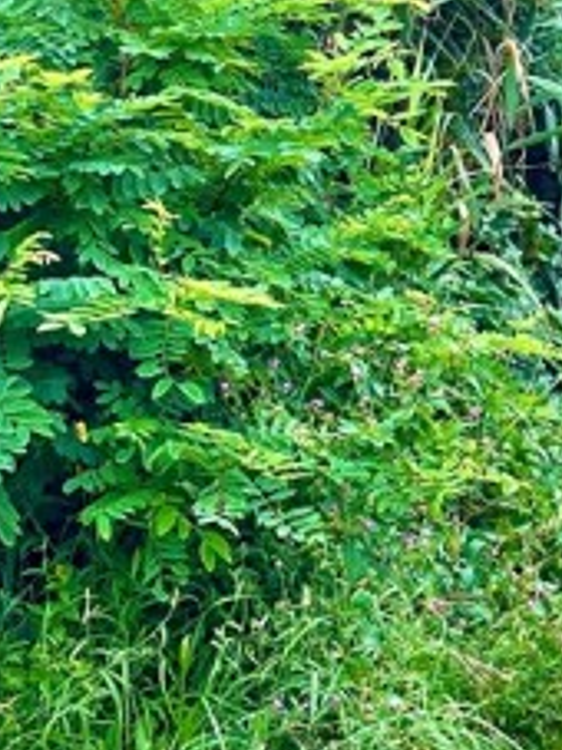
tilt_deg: -3.7
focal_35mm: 88
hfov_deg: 15.6
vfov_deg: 21.8
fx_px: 1907
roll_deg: +2.2
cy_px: 96
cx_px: 800
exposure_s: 1/121
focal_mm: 4.2
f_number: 1.6
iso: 50
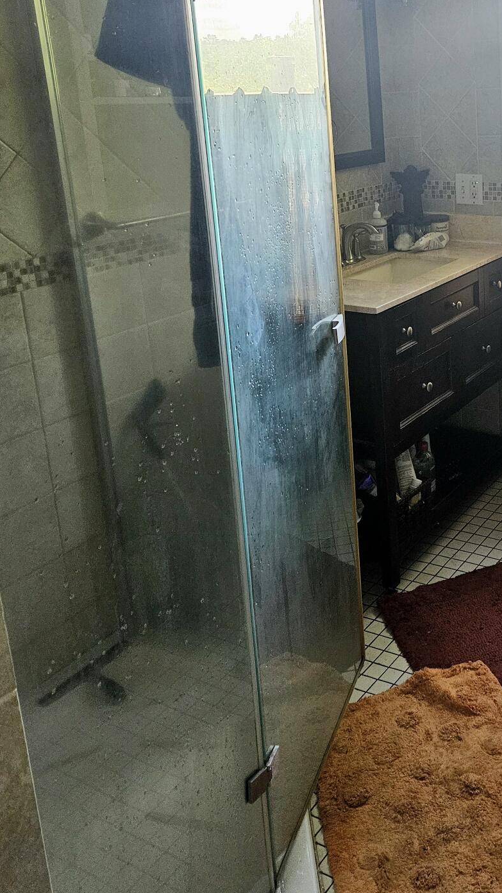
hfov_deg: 30.9
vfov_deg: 54.4
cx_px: 480
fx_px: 852
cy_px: 310
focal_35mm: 36
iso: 640
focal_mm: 5.4
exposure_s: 1/120
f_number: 1.8
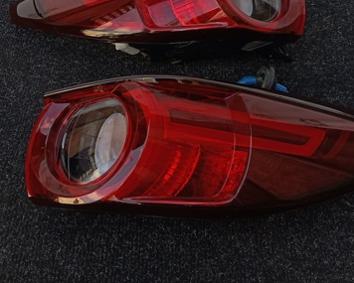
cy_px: 49
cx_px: 177
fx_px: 514
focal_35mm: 49
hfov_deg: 38.0
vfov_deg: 30.0
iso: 72
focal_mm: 4.22
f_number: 1.8
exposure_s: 1/100
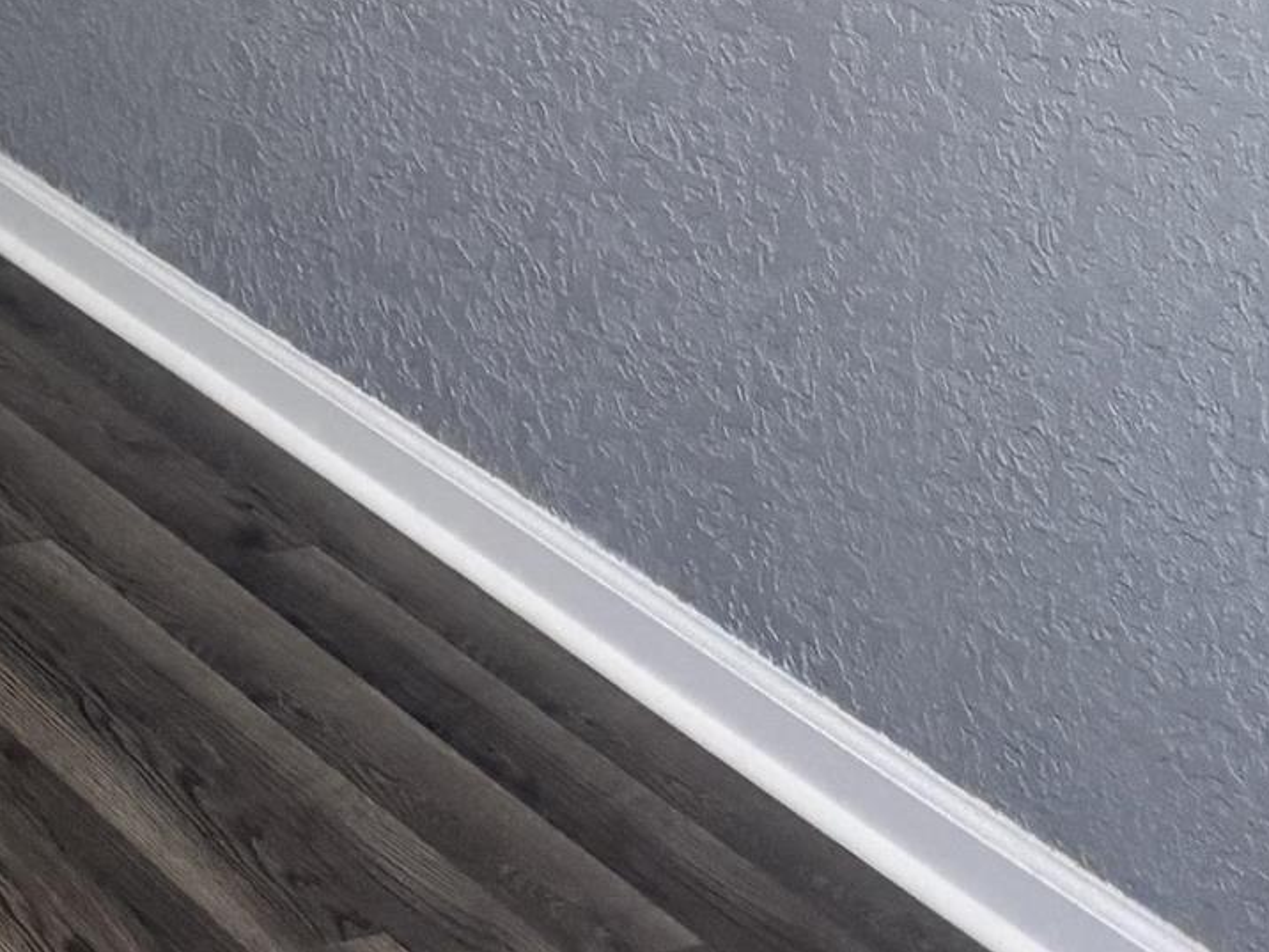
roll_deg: +1.4
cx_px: -1205
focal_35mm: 103
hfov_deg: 15.5
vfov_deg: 12.9
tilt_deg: -7.6
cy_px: -833
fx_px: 3776
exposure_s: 1/60
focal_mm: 6.76
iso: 250
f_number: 1.78
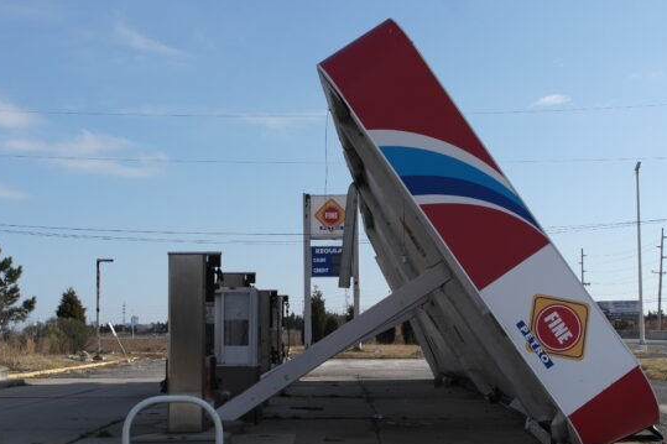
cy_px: 235
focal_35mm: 57
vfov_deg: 23.8
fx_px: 1056
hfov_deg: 35.0
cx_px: 365
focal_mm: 26
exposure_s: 1/320
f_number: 7.1
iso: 100
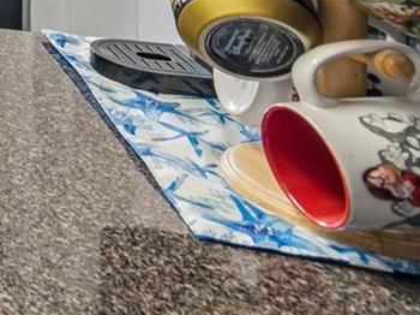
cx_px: -490
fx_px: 800
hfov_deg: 17.2
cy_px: -286
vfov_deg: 17.2
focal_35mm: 66
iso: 100
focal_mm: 10
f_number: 7.1
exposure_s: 1/8
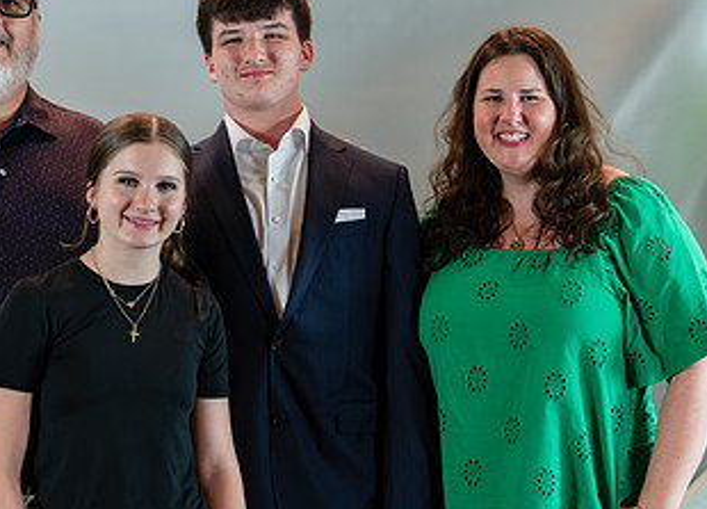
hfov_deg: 18.5
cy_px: 308
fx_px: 2174
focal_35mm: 108
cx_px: 280
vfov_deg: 13.3
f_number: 1.2
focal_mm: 50
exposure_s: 1/320
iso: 500
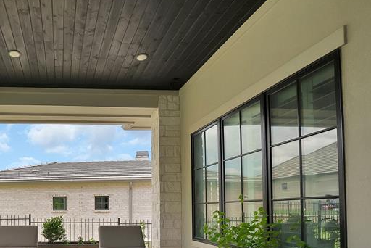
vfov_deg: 49.6
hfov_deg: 66.3
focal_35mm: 24
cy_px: 203
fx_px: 247
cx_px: 70
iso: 640
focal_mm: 12
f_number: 9
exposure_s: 1/250
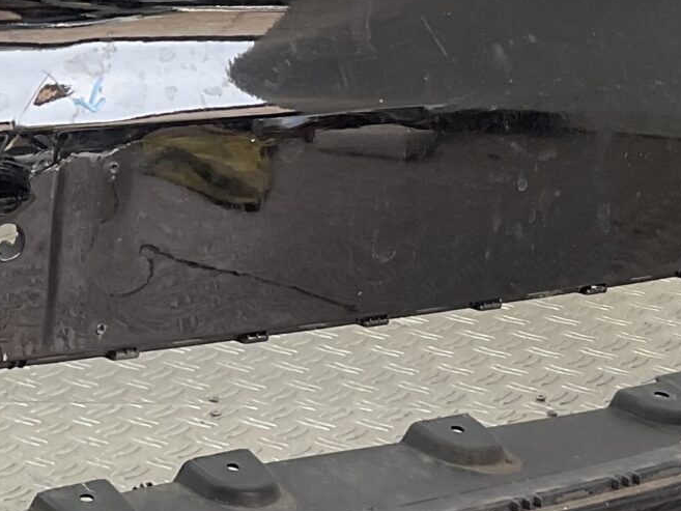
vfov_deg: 12.9
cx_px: -110
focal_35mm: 113
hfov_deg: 16.8
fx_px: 2223
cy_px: -13
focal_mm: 3
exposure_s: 1/120
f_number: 1.8
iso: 16
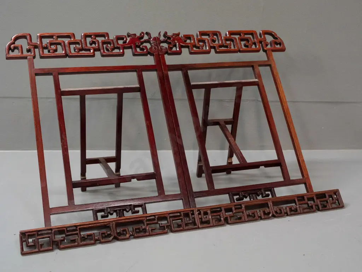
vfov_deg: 36.0
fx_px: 418
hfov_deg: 46.8
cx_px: 181
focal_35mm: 40
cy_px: 136
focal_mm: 20
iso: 3200
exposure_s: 1/200
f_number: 5
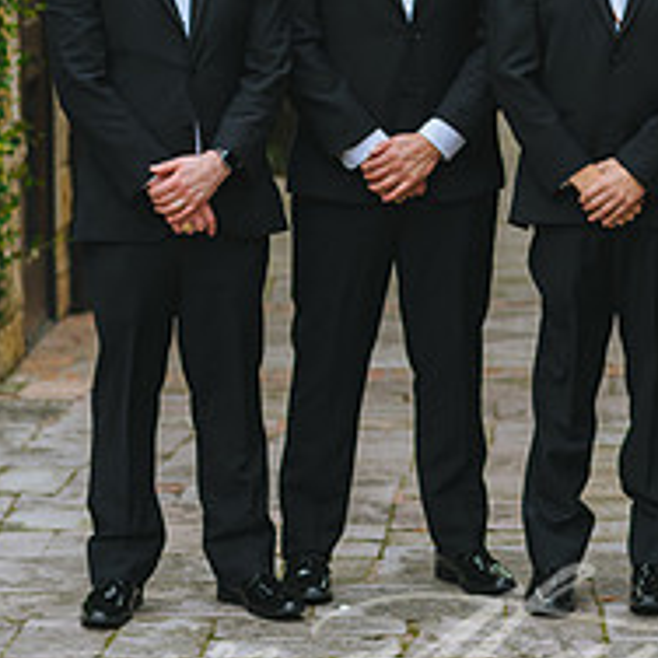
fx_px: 3720
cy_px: 21
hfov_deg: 10.1
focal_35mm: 173
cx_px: 490
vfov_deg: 10.0
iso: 400
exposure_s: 1/800
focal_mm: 85
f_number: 2.8
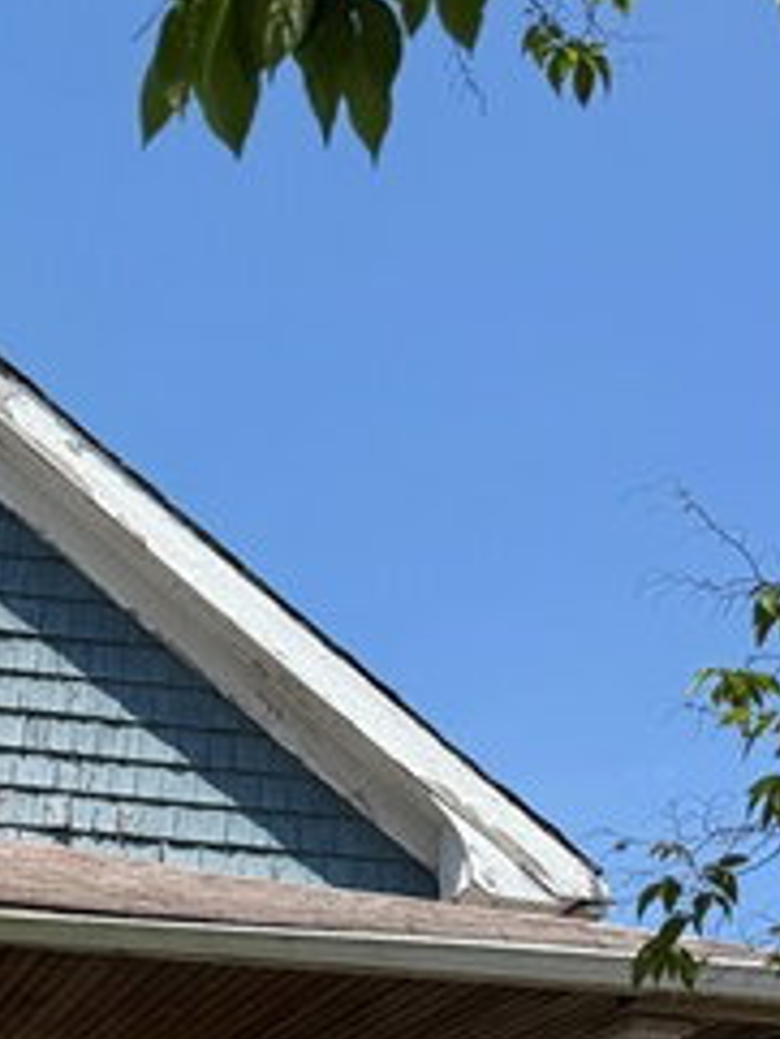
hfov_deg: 19.6
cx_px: -284
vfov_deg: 25.9
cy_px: 1209
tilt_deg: +9.5
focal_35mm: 68
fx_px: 2041
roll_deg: -5.1
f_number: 1.78
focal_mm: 6.76
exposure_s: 1/3425
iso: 80
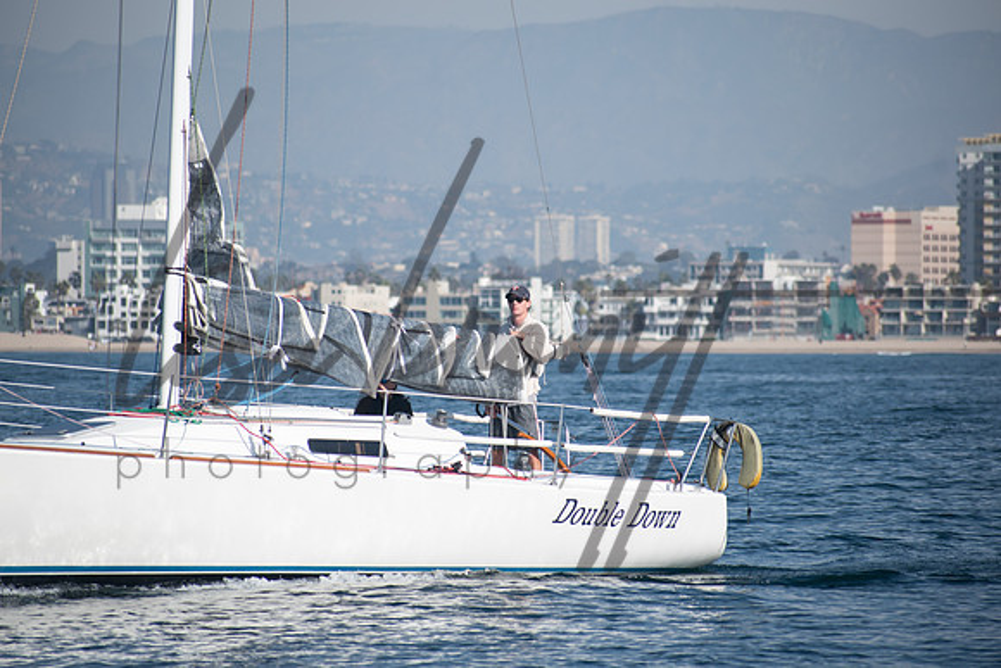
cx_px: 500
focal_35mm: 336
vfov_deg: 4.1
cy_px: 334
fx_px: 9333
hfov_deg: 6.1
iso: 100
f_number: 5.6
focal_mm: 220
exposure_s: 1/500
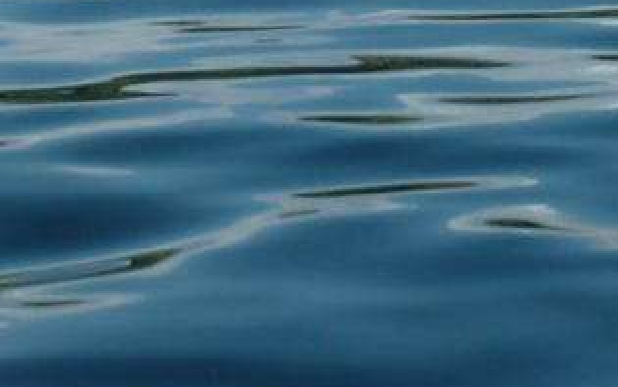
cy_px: -731
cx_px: 565
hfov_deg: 7.5
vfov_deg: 4.5
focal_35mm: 280
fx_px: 4717
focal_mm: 8.5
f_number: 3.8
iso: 80
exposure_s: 1/500
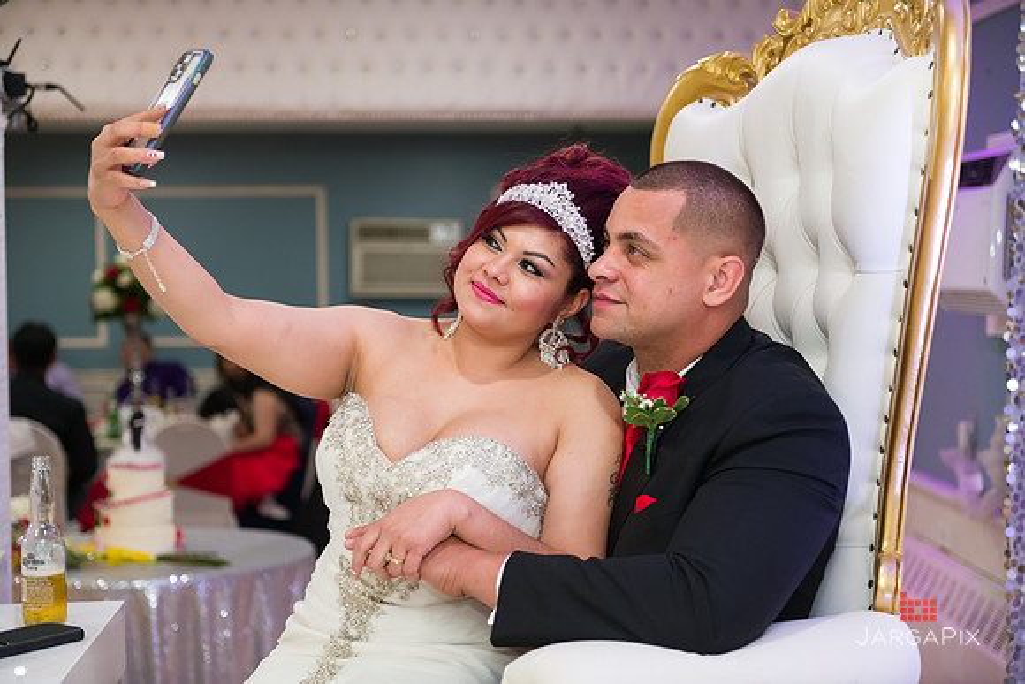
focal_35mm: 62
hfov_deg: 32.4
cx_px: 512
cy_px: 342
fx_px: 1766
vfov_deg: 21.9
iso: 1250
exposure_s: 1/125
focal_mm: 62
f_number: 3.2
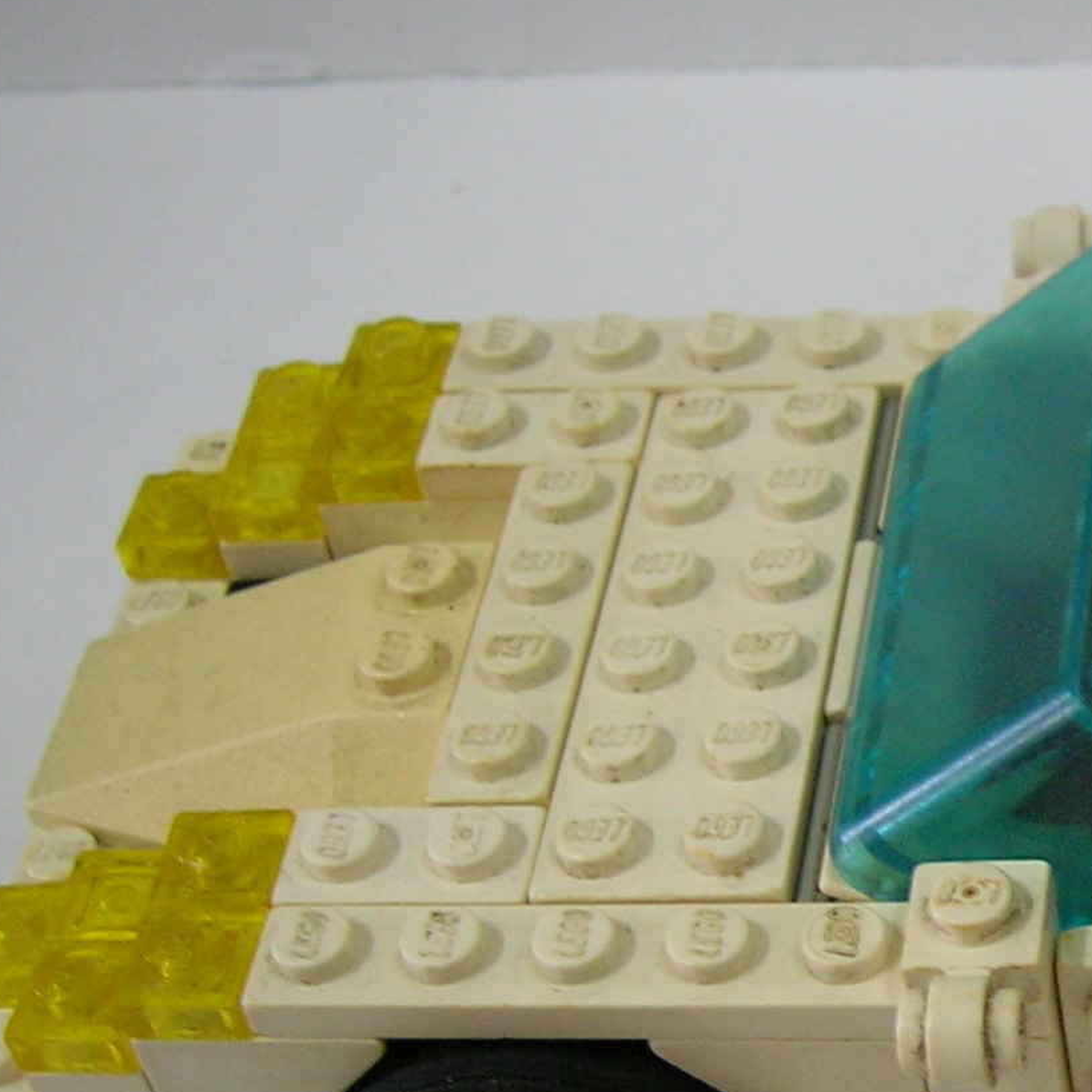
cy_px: 898
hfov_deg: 19.2
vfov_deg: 20.4
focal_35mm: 84
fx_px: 2998
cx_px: 1400
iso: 100
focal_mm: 5.7
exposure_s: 1/7.9
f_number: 2.9
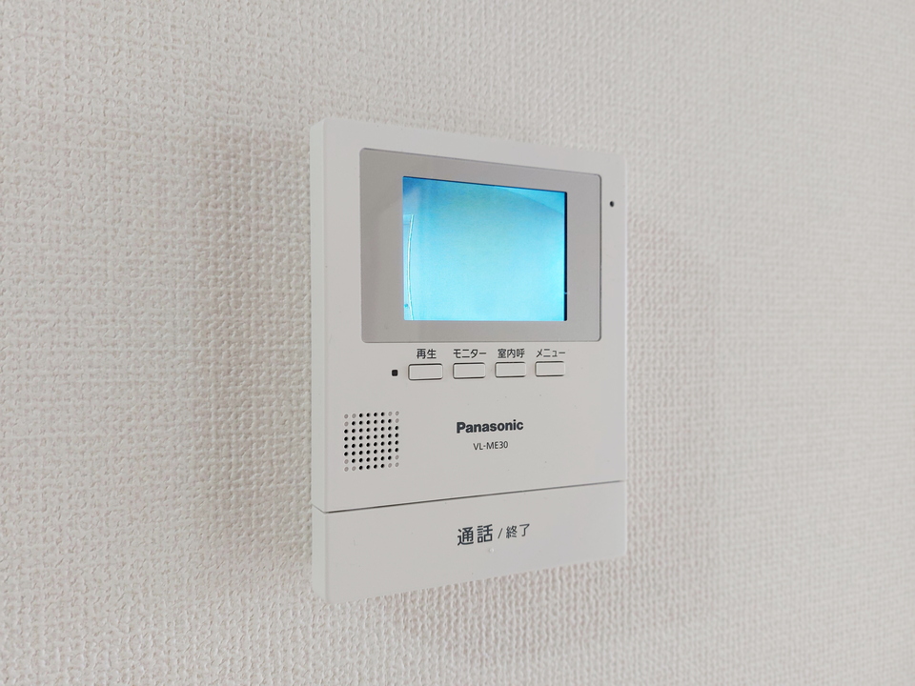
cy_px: 343
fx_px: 634
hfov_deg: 71.6
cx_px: 458
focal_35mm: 24
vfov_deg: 56.8
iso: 80
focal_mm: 5.23
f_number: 1.8
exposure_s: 1/24
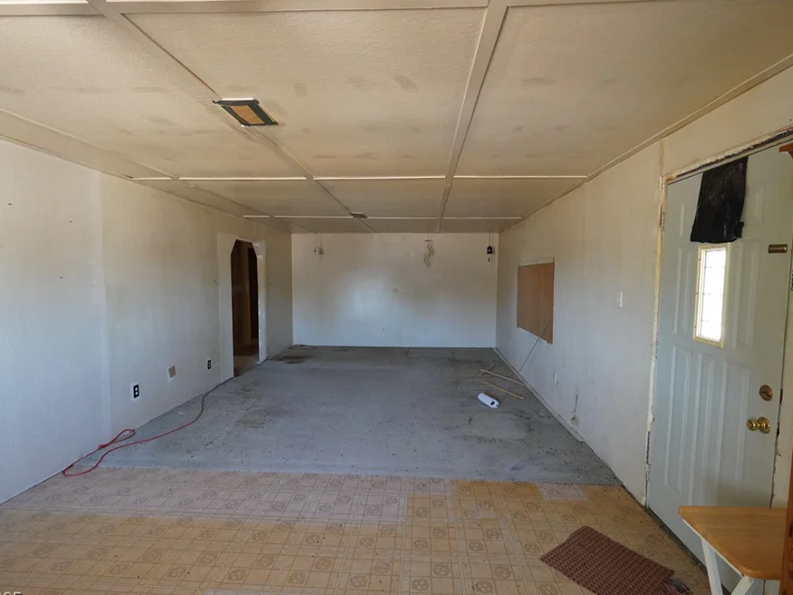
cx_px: 404
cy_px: 307
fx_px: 425
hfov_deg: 86.0
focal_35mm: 19
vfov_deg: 69.9
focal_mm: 11
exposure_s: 1/160
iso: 1600
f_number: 2.2
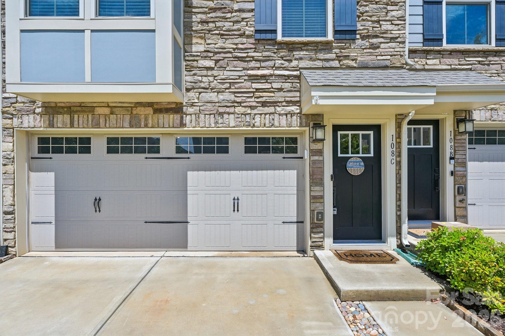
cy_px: 168
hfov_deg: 91.6
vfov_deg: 68.9
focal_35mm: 18
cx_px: 252
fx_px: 245
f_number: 8
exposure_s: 1/400
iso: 100
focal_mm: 17.5
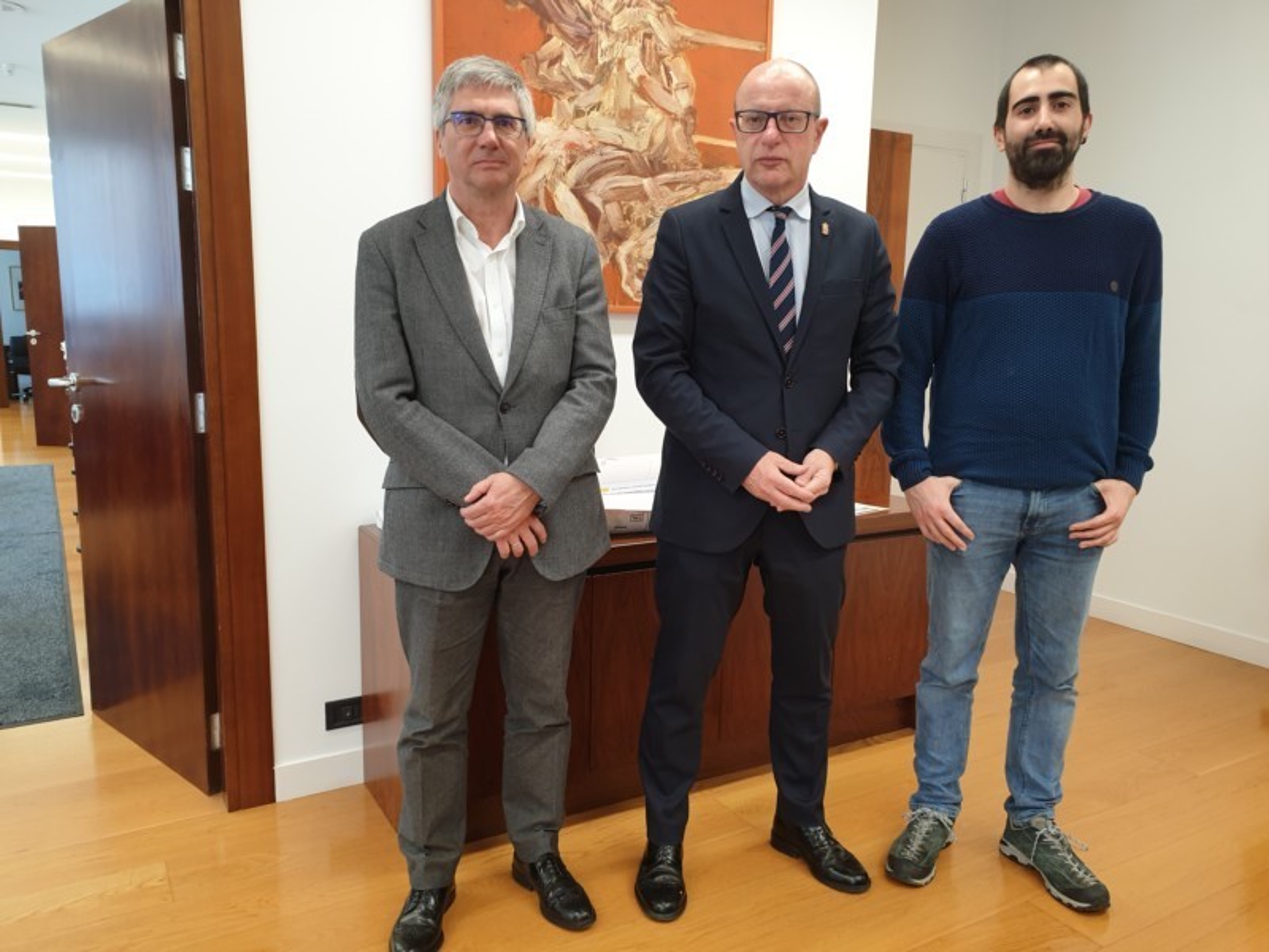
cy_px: 476
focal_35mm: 26
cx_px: 634
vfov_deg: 53.1
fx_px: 953
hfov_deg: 67.3
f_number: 2.4
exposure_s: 1/50
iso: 160
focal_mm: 4.3
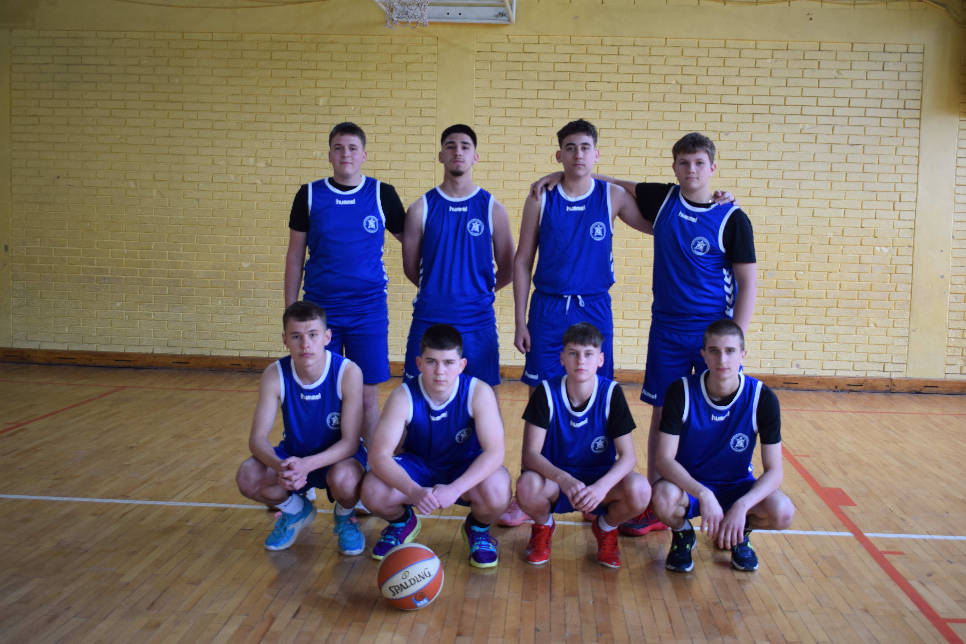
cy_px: 322
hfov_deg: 45.0
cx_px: 483
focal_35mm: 44
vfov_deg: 30.8
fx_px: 1167
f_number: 4.2
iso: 400
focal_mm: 29
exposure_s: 1/40
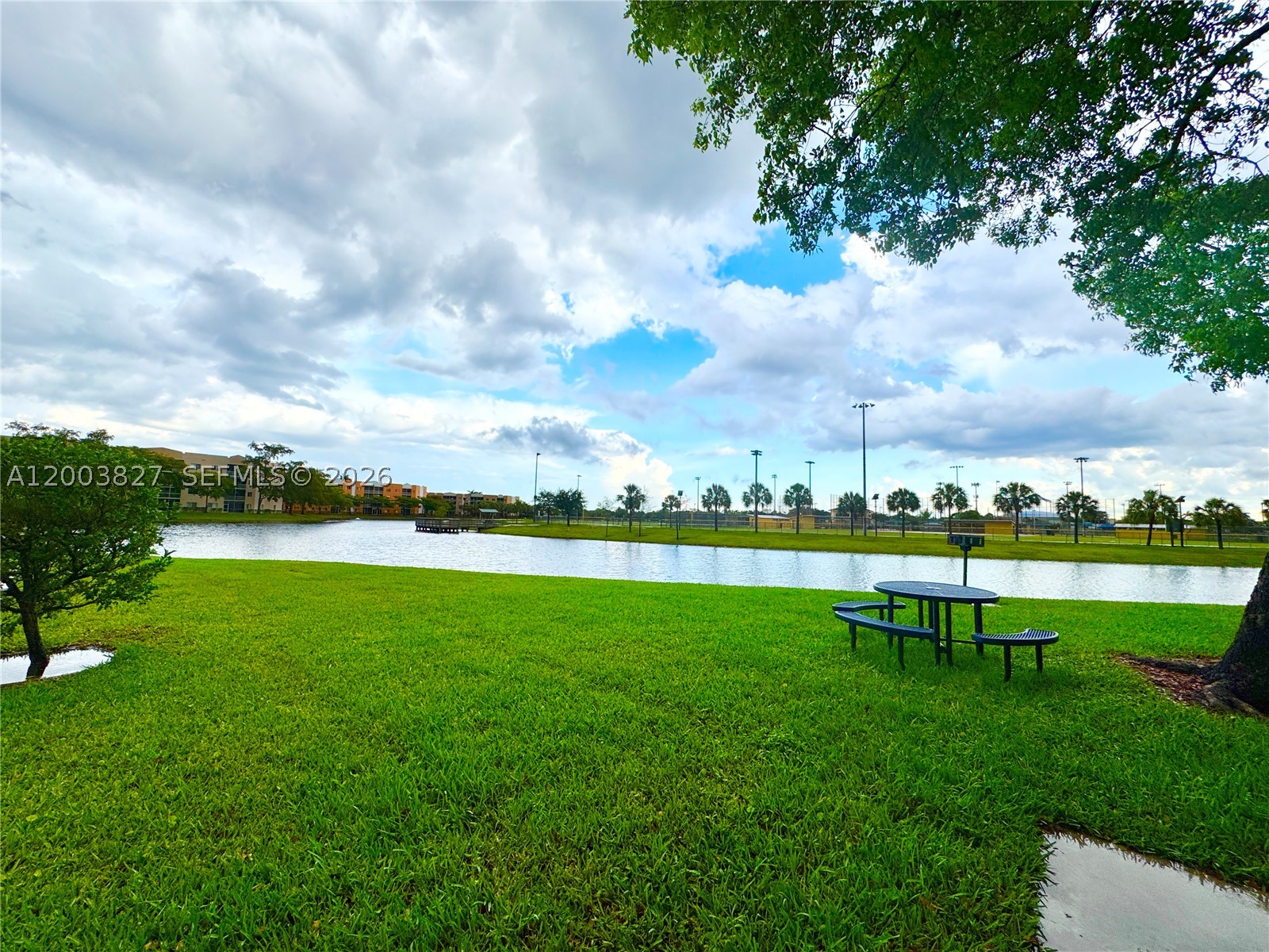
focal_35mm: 14
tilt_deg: +4.1
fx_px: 513
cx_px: 634
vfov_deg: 85.7
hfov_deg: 102.1
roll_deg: -1.9
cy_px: 476
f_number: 2.2
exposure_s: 1/1709
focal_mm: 2.22
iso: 50
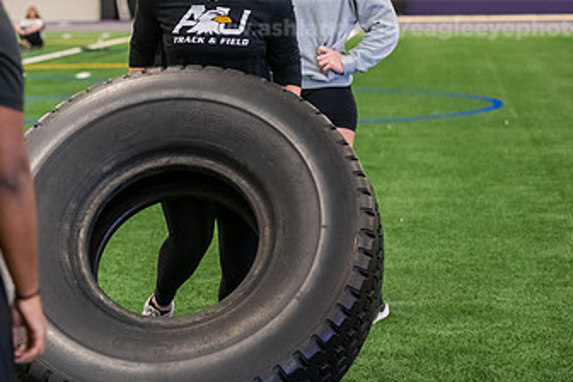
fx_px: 1926
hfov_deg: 16.8
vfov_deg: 11.3
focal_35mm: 121
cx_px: 116
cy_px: 64
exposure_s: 1/200
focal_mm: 70
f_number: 3.2
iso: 2500
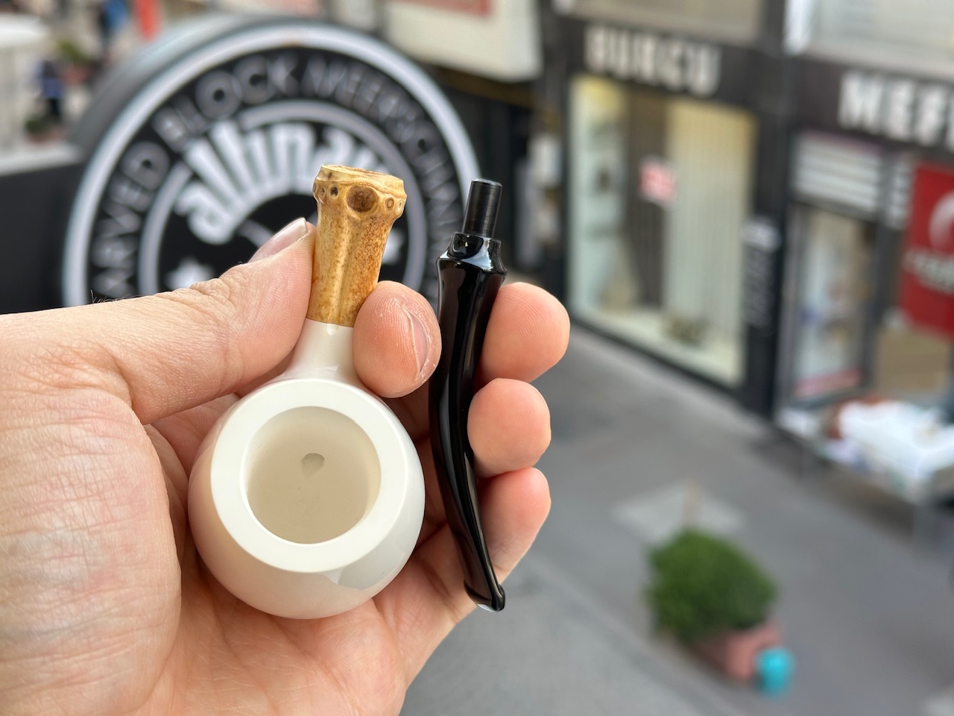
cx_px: 477
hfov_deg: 39.7
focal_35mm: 48
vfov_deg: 30.3
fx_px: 1323
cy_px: 358
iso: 50
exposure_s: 1/121
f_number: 1.78
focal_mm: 6.86
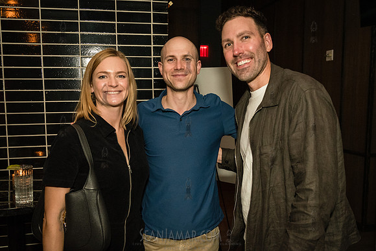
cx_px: 183
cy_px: 136
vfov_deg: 37.3
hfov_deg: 53.7
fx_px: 371
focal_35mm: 36
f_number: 4
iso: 6400
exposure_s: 1/200
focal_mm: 32
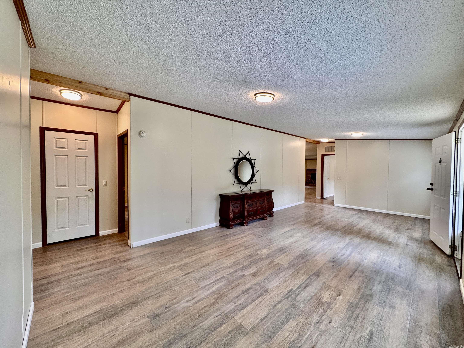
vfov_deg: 85.7
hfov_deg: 102.1
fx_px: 188
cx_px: 232
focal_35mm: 14
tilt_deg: -2.4
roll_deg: -0.1
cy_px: 174
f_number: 2.2
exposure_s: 1/120
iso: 200
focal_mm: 2.22
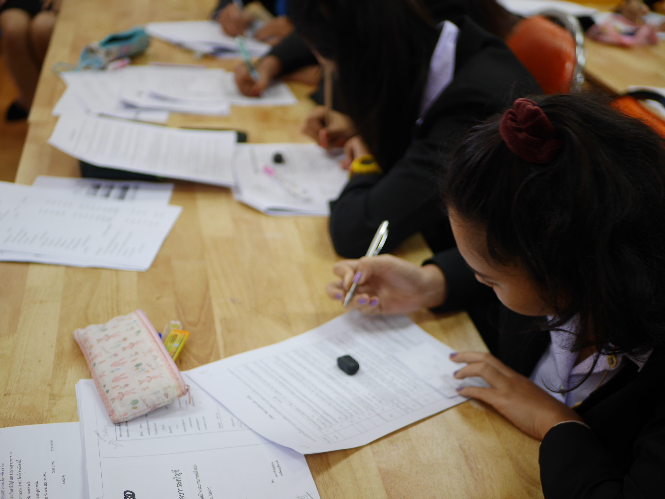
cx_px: 332
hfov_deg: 38.2
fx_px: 961
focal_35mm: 50
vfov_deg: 29.1
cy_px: 250
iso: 200
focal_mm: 25
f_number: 1.7
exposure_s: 1/125
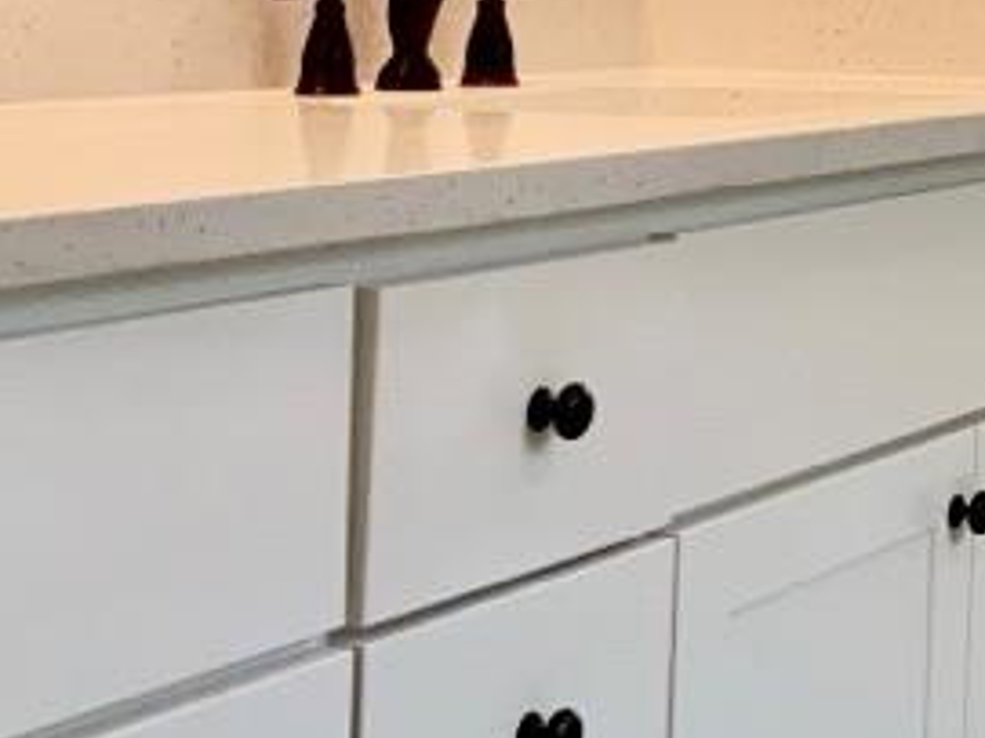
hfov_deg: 16.6
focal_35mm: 102
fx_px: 2901
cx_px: 1683
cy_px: -58
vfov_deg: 14.2
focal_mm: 3
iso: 32
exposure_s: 1/149
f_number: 1.8
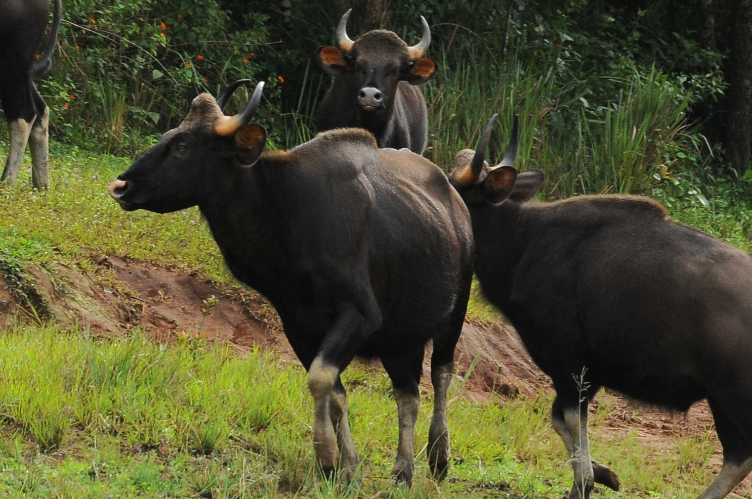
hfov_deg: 3.3
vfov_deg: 2.2
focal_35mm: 627
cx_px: -152
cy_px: 24
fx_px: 13091
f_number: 7.1
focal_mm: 145
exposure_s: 1/200
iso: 400
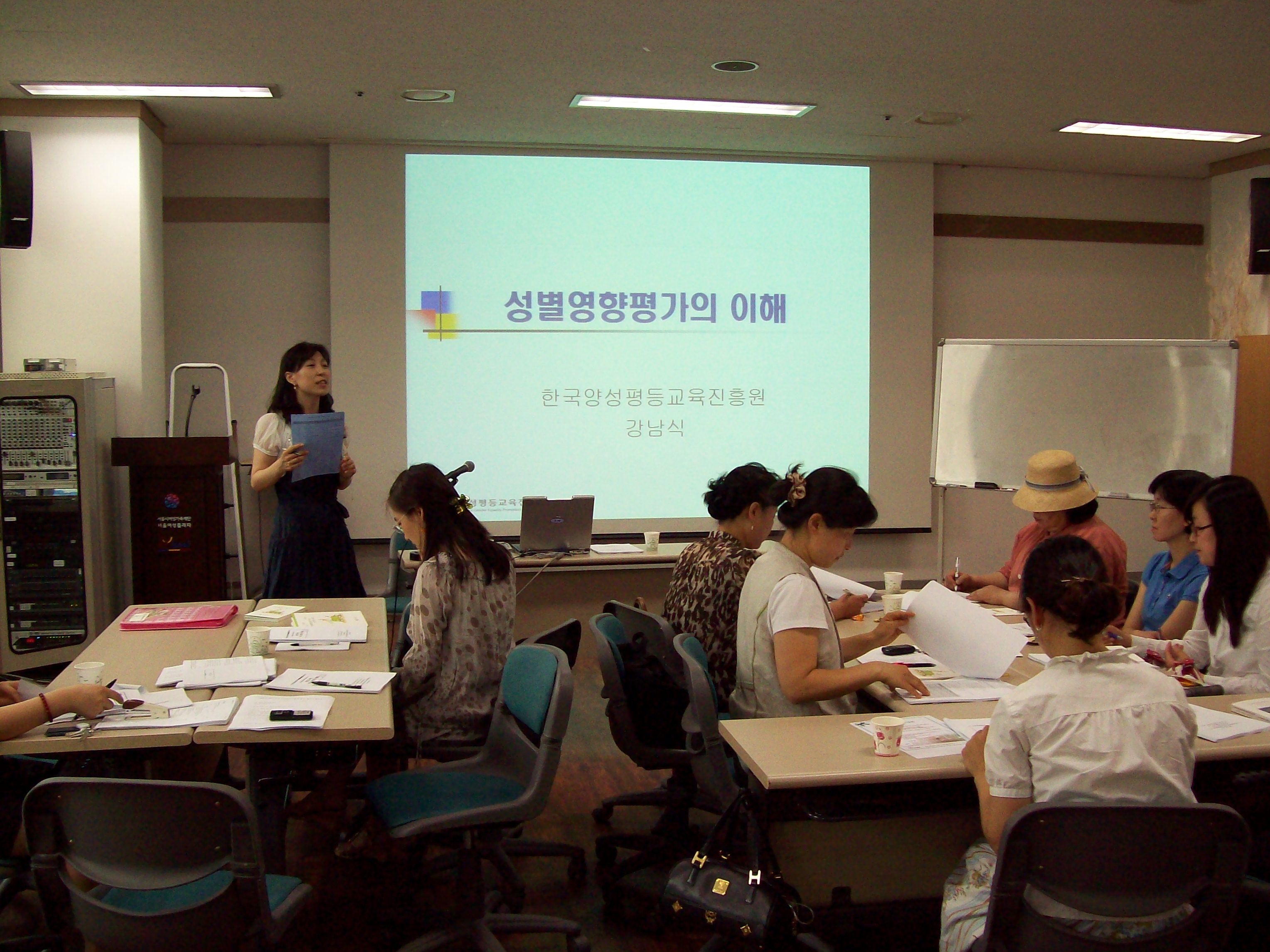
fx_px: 1321
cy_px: 476
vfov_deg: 39.7
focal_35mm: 36
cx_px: 635
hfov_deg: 51.4
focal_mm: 6
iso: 200
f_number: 2.7
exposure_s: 1/64
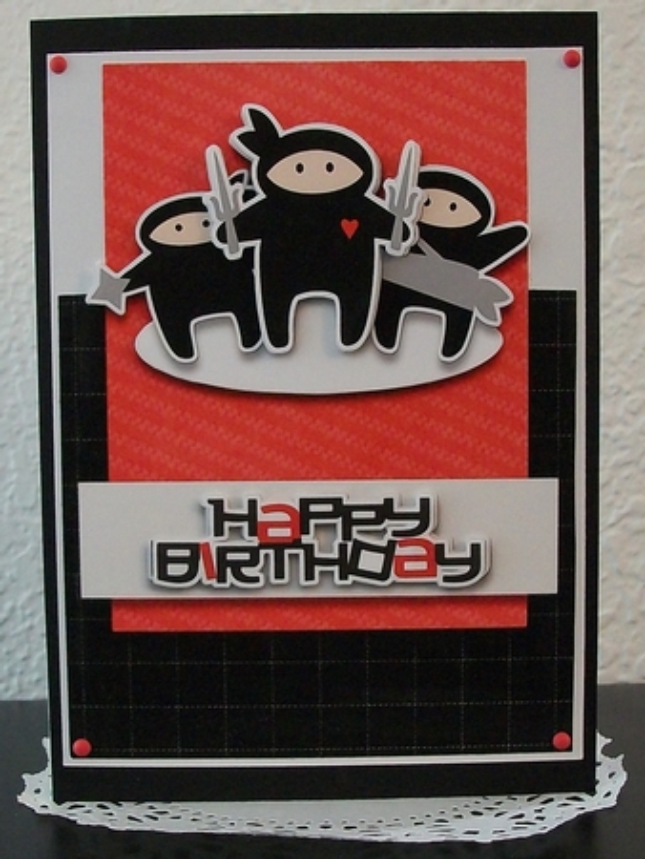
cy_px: 430
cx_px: 322
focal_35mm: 32
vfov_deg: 56.8
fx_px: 794
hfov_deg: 44.2
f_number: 2.9
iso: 220
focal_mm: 5.7
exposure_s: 1/8
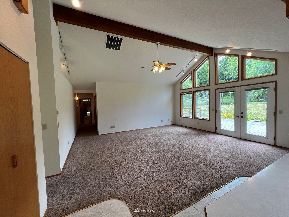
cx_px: 144
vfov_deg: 89.9
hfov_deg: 106.2
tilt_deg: -3.5
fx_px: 109
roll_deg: +1.7
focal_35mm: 13
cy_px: 108
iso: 50
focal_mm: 1.57
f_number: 1.8
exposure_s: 1/120
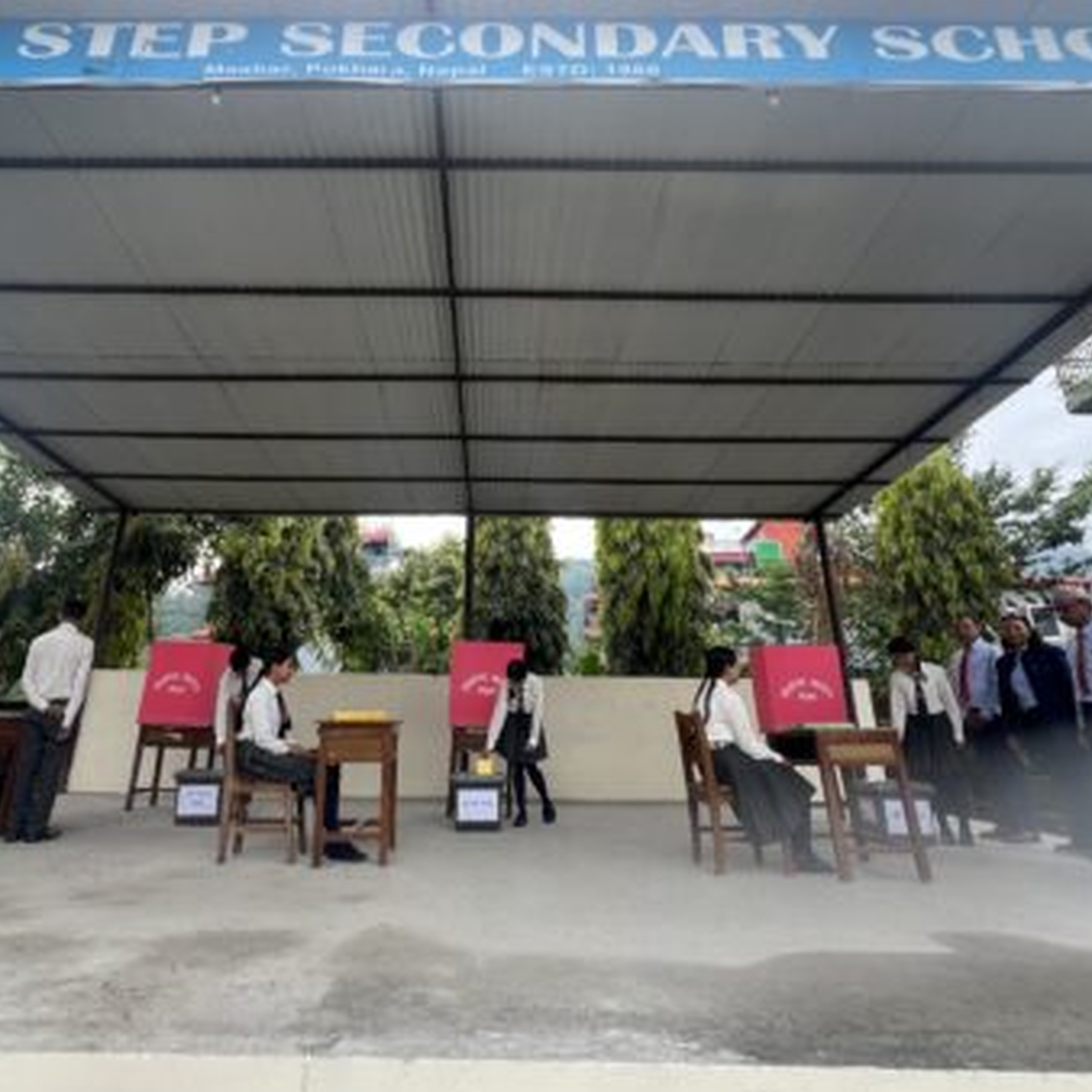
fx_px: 607
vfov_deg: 83.8
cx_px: 488
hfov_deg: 83.7
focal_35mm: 17
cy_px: 502
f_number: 1.8
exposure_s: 1/118
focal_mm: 1.57
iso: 32
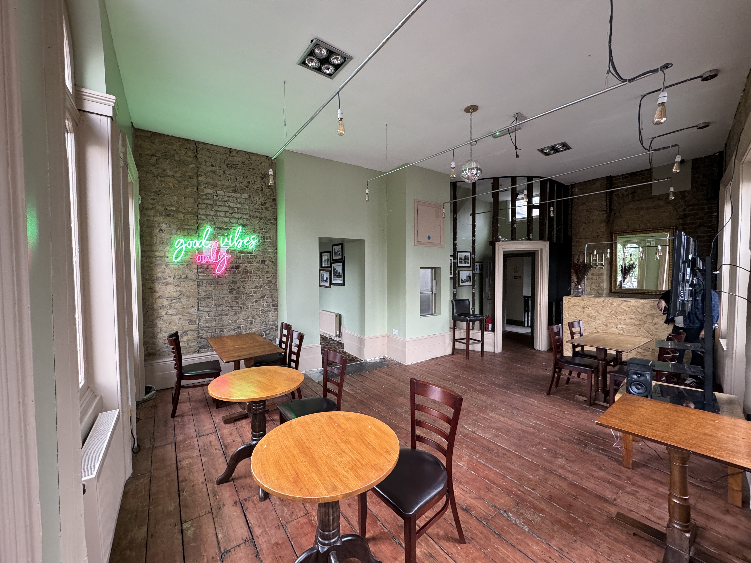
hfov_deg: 102.1
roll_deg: +0.0
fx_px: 304
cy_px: 282
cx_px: 376
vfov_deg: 85.7
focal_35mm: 14
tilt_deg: -1.8
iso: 250
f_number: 2.2
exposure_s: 1/113
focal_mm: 2.22
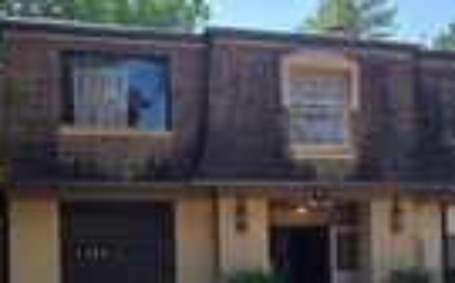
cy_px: 278
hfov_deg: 39.5
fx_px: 632
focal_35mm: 51
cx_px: 270
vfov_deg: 24.2
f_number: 1.9
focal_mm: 2.2
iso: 40
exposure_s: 1/1192
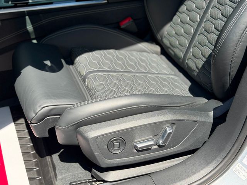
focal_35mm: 48
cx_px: 124
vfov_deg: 30.3
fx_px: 343
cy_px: 92
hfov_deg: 39.7
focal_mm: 6.76
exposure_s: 1/1403
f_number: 1.78
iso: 64
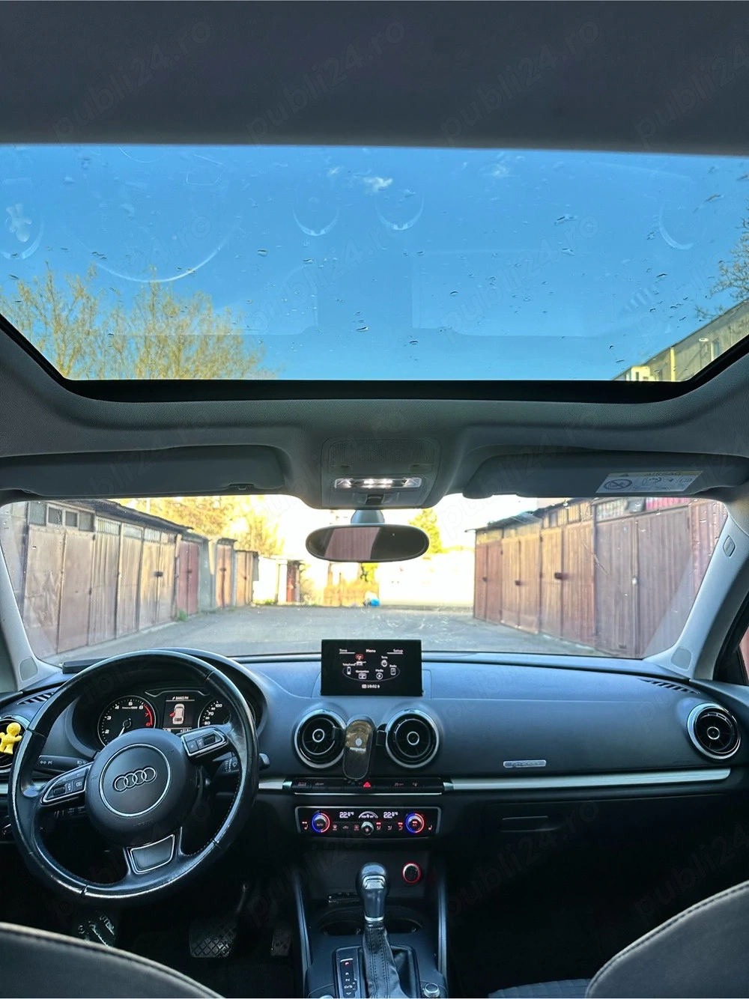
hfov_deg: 56.8
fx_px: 693
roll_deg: -2.1
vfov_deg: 71.6
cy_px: 500
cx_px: 374
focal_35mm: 24
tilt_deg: +6.1
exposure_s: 1/196
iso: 100
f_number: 1.78
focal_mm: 6.86
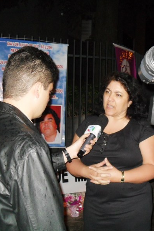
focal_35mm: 49
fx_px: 314
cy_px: 115
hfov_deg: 27.3
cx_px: 109
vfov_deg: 40.3
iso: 200
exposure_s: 1/45
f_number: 2.8
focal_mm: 6.2
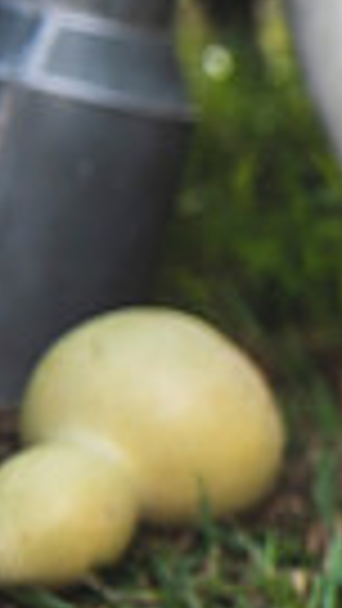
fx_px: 2610
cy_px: 376
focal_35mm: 162
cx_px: 1256
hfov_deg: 6.4
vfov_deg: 13.3
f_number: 2.8
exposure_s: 1/1250
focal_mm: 36
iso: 320
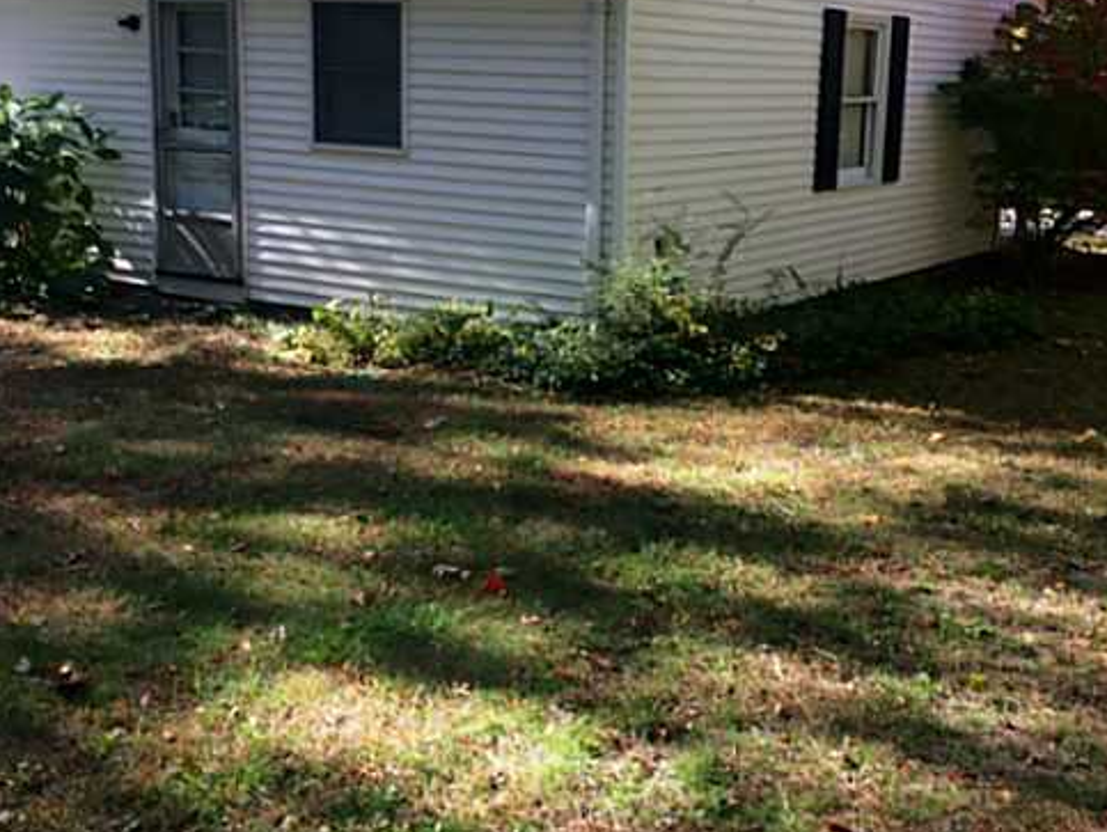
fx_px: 1536
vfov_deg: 30.3
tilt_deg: -7.7
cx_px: 653
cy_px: 360
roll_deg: -0.9
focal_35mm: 48
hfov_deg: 39.5
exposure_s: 1/215
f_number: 2.2
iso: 32
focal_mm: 4.15
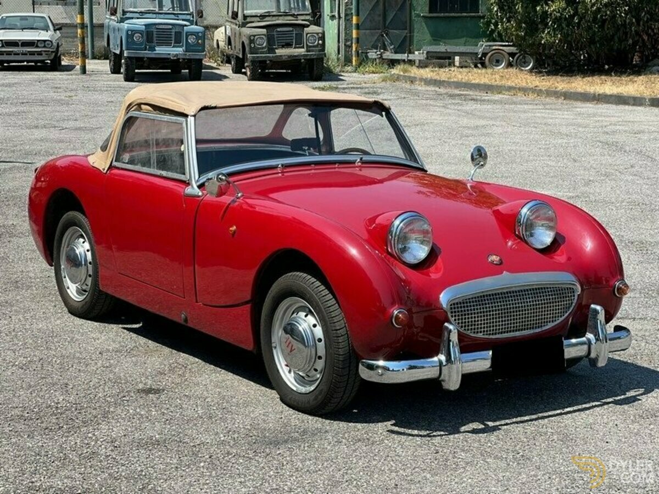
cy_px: 247
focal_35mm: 77
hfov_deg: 25.3
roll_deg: -0.2
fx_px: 1466
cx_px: 330
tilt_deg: -8.1
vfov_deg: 19.1
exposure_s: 1/475
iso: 32
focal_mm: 9
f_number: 2.8
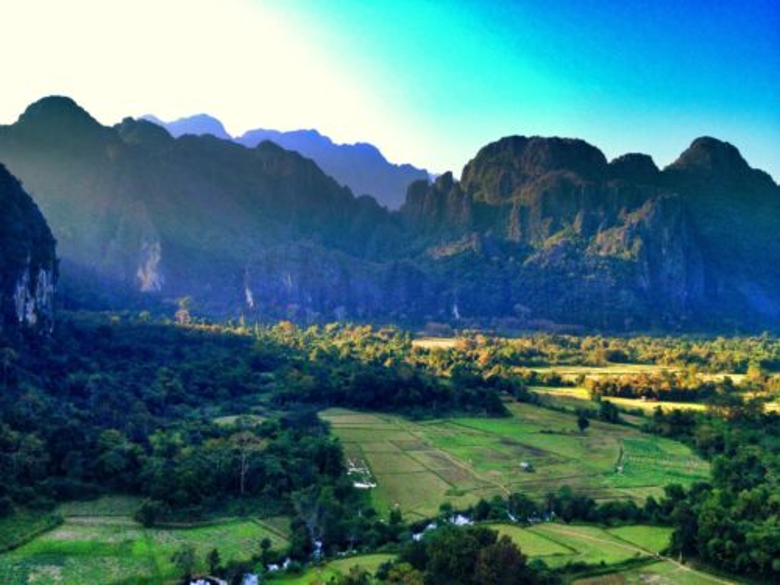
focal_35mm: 35
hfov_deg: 52.6
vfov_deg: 40.7
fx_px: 789
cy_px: 292
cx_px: 390
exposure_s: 1/587
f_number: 2.4
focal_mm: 4.28
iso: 50
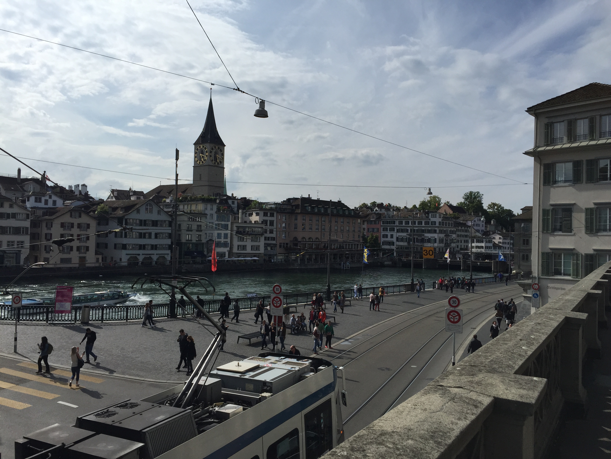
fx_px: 512
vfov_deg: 48.2
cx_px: 306
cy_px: 230
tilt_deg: +1.2
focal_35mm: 29
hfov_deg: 61.7
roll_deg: -2.0
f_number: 2.2
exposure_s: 1/4950
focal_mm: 4.15
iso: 32
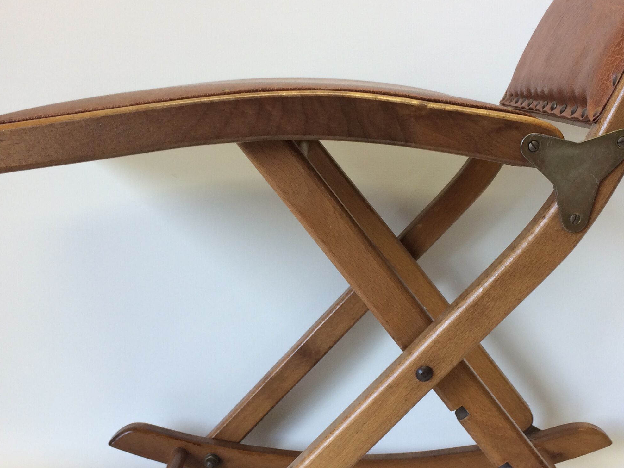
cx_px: 322
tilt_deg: -13.9
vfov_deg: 30.1
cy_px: 294
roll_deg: +0.5
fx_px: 865
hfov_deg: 39.7
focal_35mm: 48
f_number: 2.2
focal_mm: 4.15
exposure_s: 1/50
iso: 40
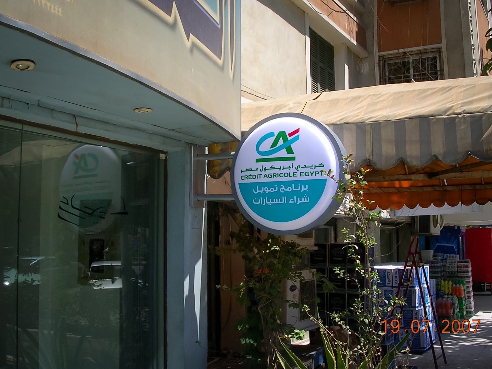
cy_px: 184
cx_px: 246
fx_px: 540
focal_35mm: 38
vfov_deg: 37.7
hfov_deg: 49.0
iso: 50
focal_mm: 5.8
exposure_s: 1/222
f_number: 5.6
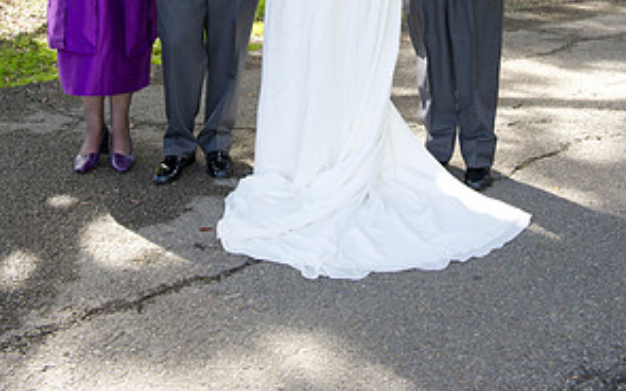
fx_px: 955
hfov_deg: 36.3
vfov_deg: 21.5
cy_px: -76
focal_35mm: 56
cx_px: 311
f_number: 5.6
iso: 320
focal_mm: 36
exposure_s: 1/160
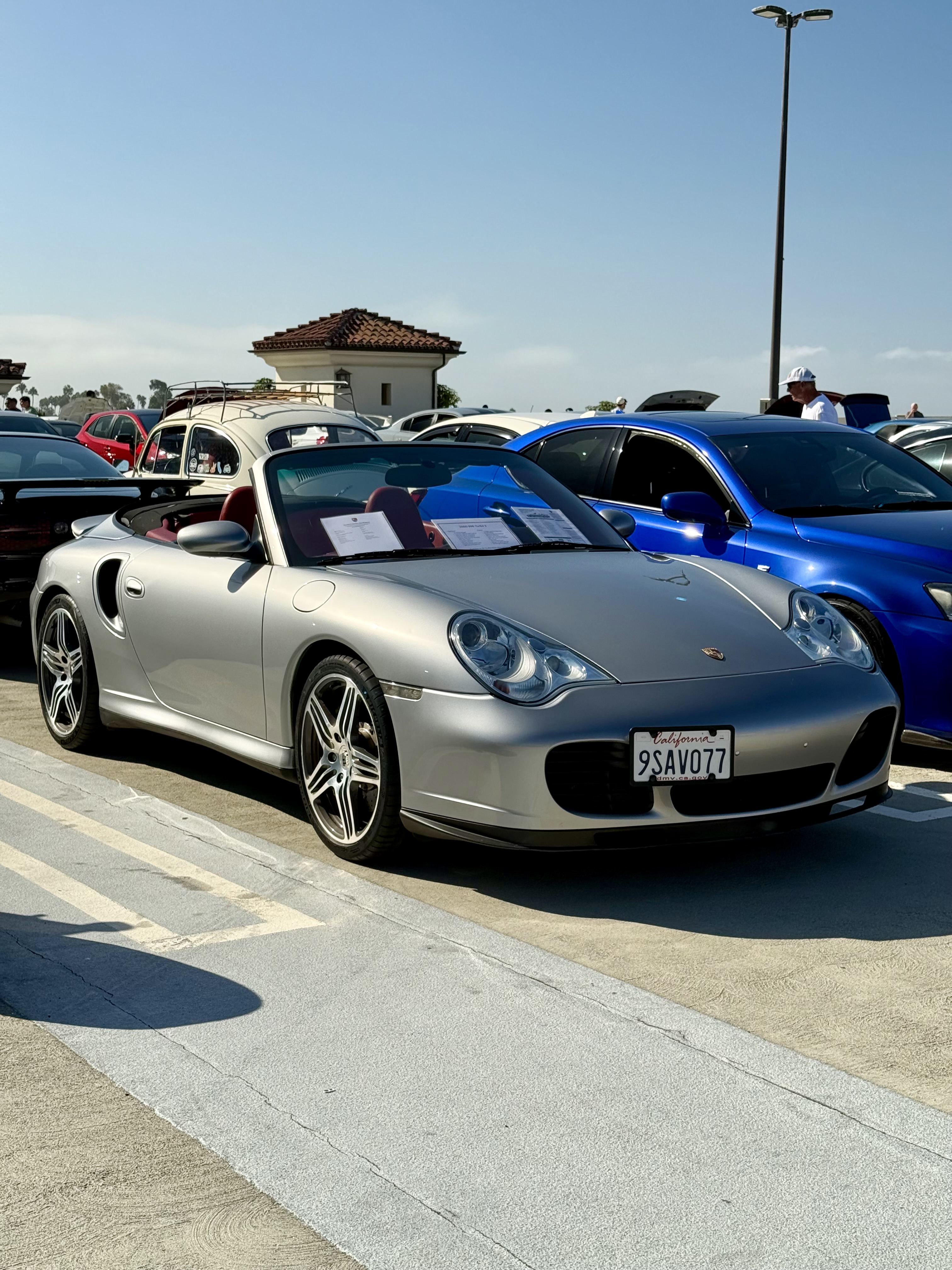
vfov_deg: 39.7
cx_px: 476
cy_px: 635
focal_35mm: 48
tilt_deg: -5.7
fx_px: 1760
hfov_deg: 30.3
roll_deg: -0.7
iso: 80
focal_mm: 6.76
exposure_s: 1/2342
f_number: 1.78
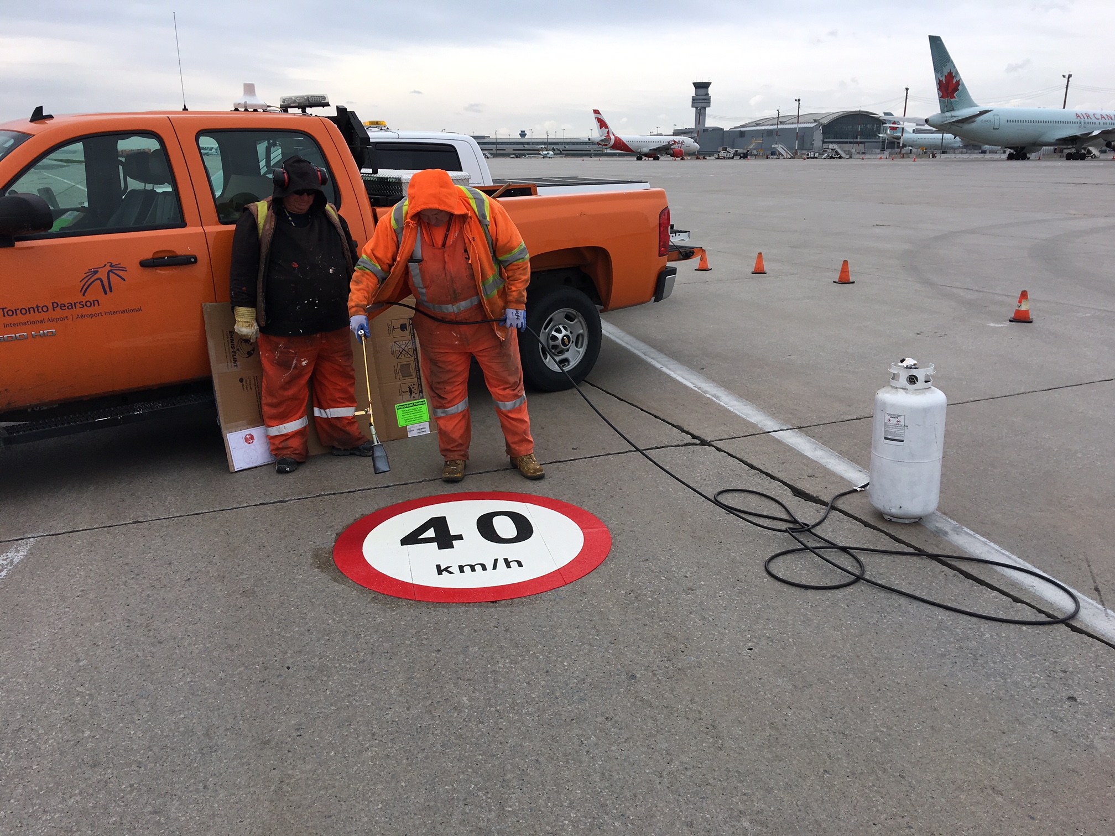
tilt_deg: -14.3
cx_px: 558
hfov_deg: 61.7
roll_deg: -1.5
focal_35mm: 29
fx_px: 934
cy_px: 418
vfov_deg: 48.2
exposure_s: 1/986
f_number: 2.2
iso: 25
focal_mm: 4.15
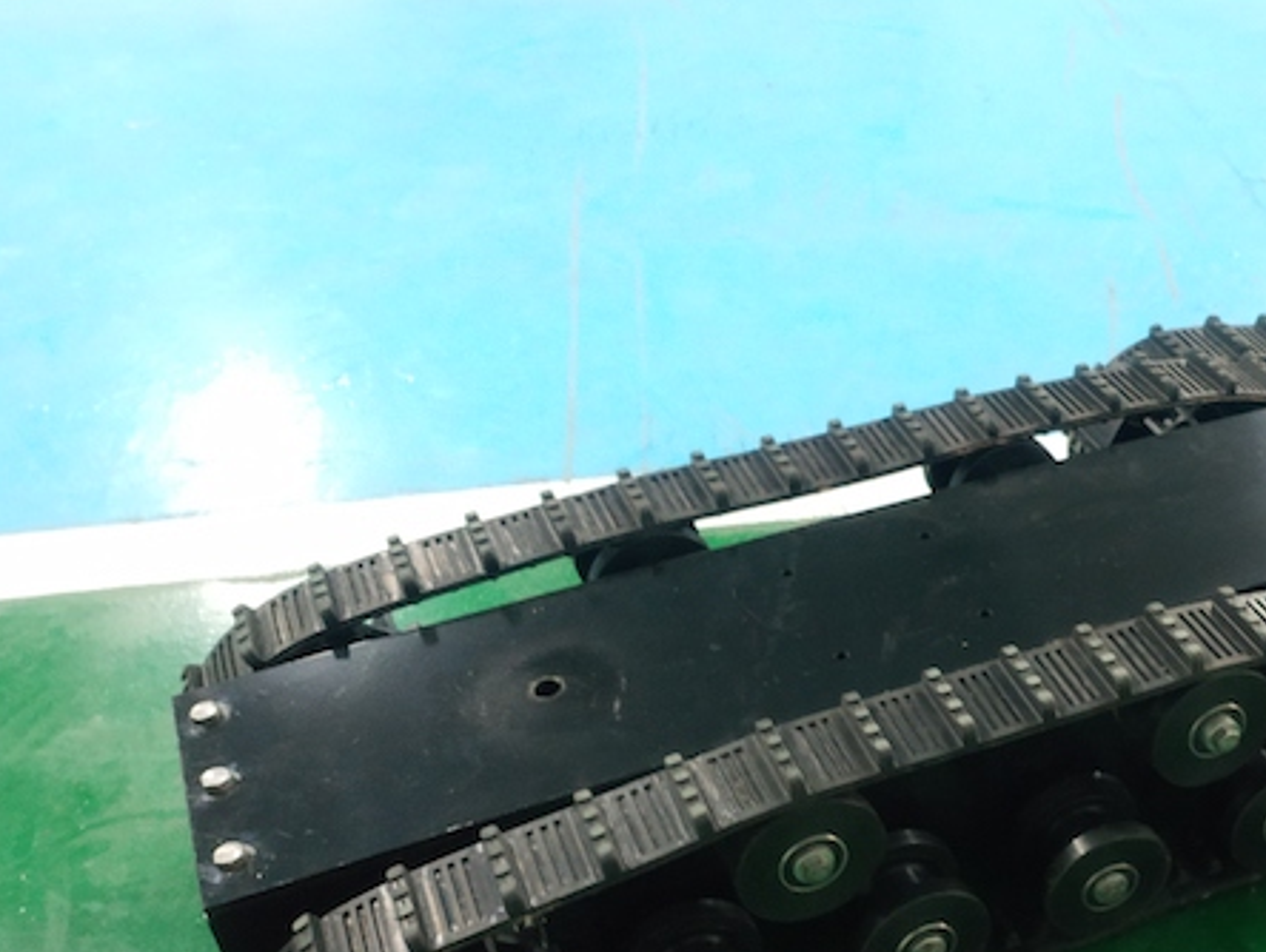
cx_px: 1032
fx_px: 1977
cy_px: 703
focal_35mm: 54
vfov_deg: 26.8
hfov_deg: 34.3
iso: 1469
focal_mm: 4.5
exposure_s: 1/12
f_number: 2
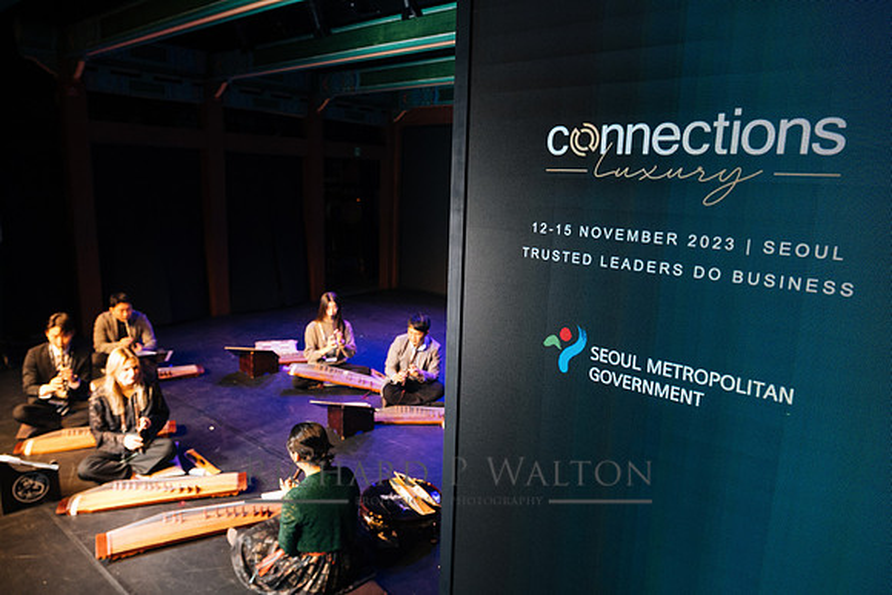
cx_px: 446
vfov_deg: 53.2
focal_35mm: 24
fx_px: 595
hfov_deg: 73.7
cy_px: 298
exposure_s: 1/250
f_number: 3.2
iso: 1600
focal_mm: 16
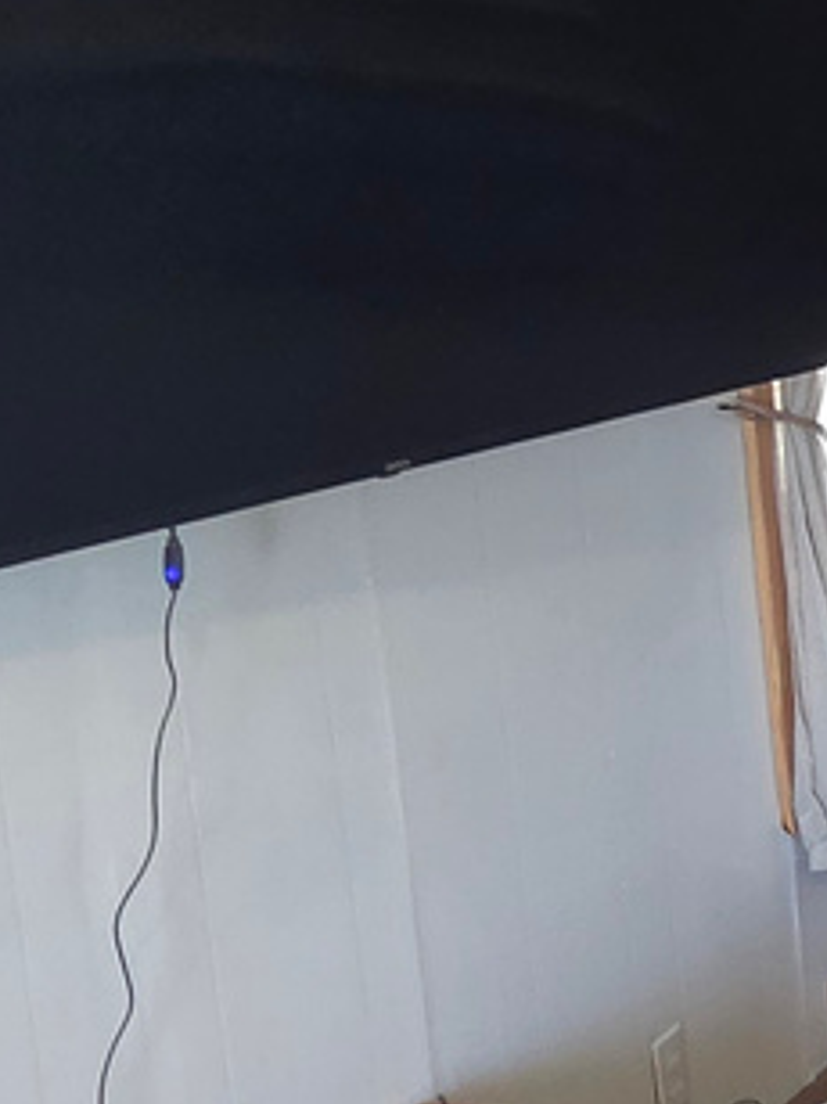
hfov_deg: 18.3
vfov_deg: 29.3
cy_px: 245
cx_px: 1449
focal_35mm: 65
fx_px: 2072
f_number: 2.2
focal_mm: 2.2
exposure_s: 1/60
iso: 320
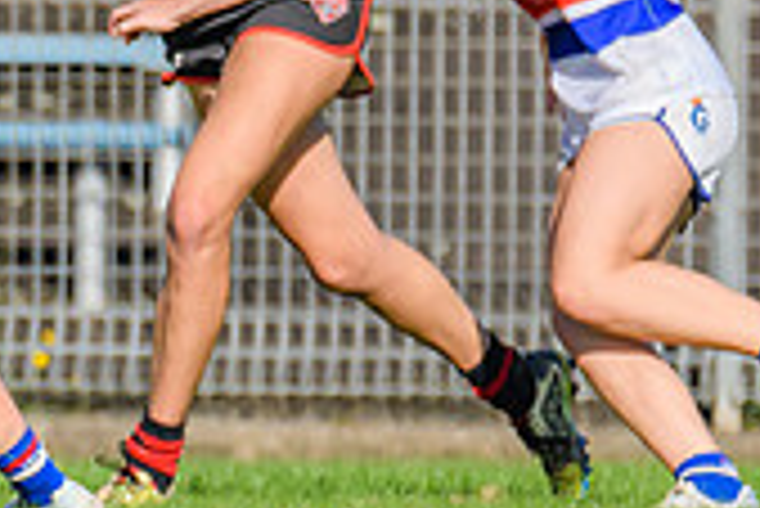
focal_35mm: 3132
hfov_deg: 0.7
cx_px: -528
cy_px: 397
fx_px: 66175
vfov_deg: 0.4
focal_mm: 600
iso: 640
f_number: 8
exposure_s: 1/1600
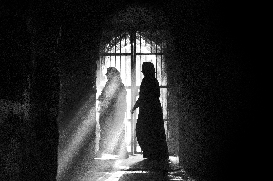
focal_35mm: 99
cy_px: 90
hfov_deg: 20.7
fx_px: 749
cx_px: 136
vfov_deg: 13.8
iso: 2500
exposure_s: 1/80
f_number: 8
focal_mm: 66
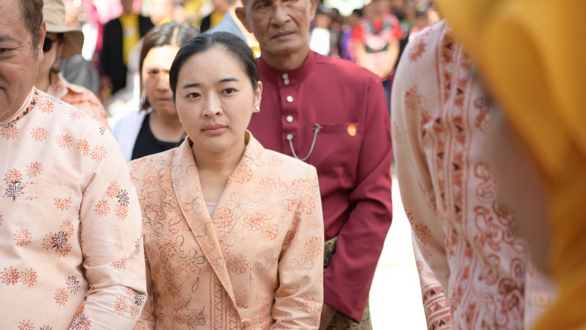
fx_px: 1290
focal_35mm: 83
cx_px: 220
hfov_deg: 25.5
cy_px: 193
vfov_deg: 14.6
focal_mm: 62
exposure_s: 1/200
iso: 64
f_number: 2.8
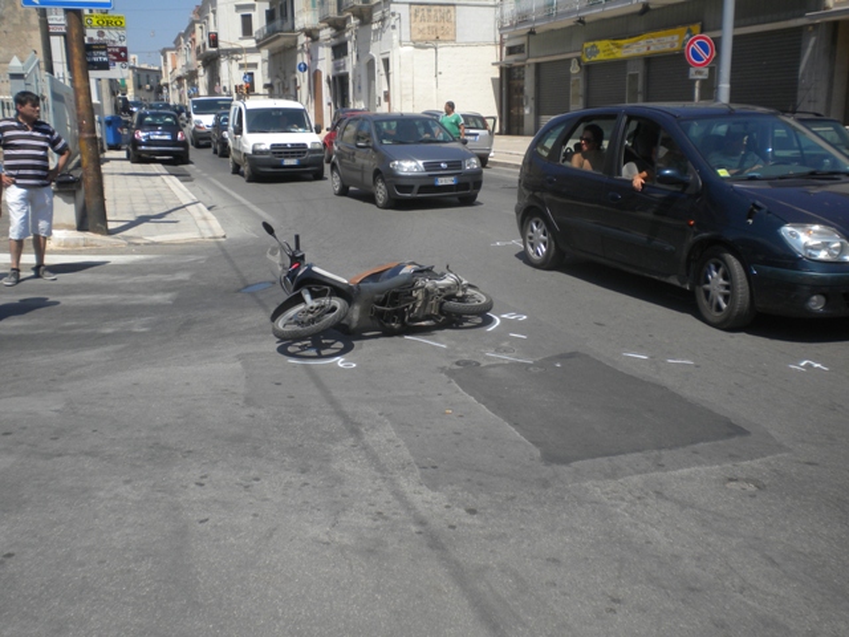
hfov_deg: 52.6
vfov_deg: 40.7
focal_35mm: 35
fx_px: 858
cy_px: 318
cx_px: 424
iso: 80
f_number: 4.6
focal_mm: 6.3
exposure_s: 1/758
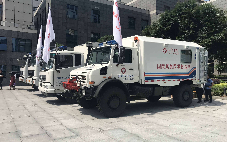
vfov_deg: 41.8
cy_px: 74
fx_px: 186
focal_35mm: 30
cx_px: 113
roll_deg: -0.5
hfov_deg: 62.9
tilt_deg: +1.2
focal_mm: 3.99
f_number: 1.8
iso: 20
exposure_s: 1/1773
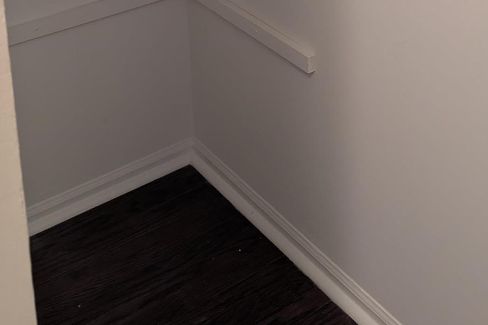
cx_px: 284
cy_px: -183
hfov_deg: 36.2
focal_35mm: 55
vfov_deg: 20.5
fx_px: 745
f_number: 1.68
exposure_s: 1/60
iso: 282
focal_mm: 6.9
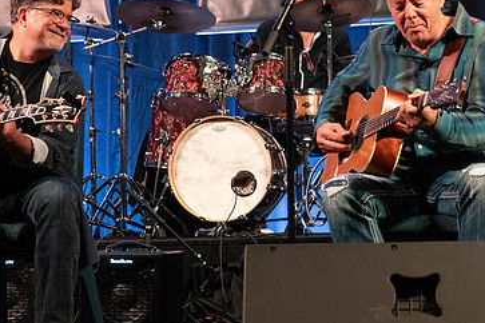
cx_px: 212
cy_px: 142
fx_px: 1401
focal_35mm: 104
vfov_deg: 13.2
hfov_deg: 19.6
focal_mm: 65
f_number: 5
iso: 10000
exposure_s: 1/320
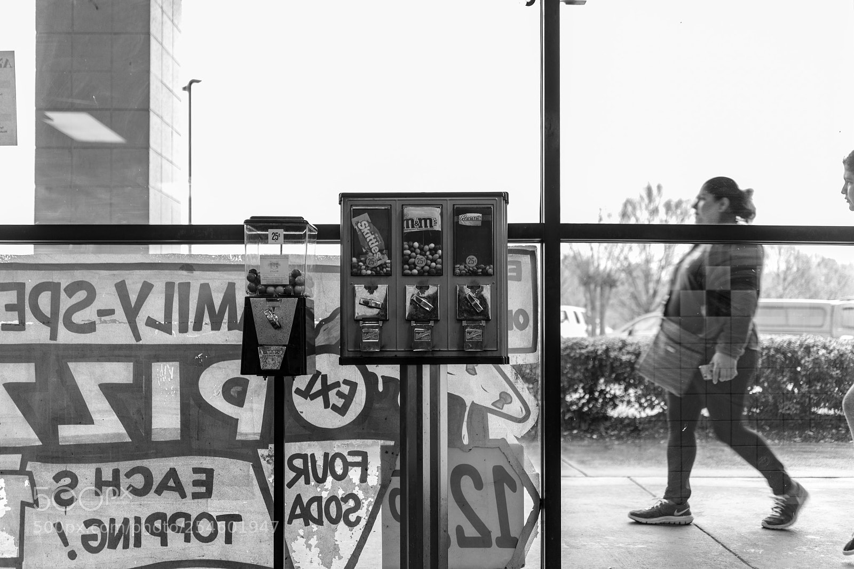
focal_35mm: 35
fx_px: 830
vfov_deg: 37.9
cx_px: 427
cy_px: 284
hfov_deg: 54.4
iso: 400
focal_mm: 35
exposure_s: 1/60
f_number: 2.8
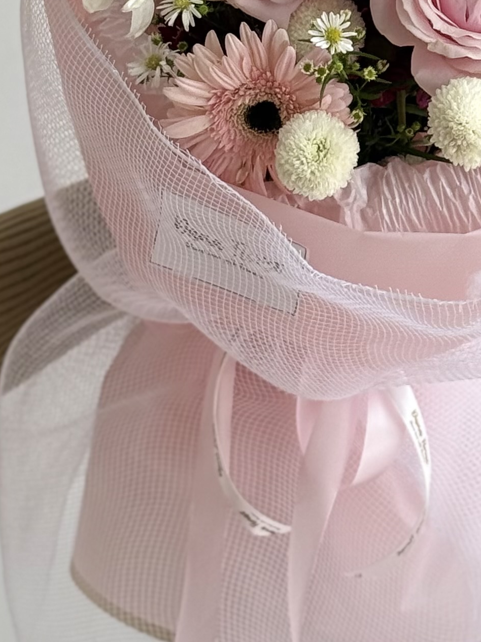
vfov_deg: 18.0
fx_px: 2019
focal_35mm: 109
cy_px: 177
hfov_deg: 13.5
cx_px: 361
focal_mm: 6.76
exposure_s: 1/121
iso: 50
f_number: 1.78
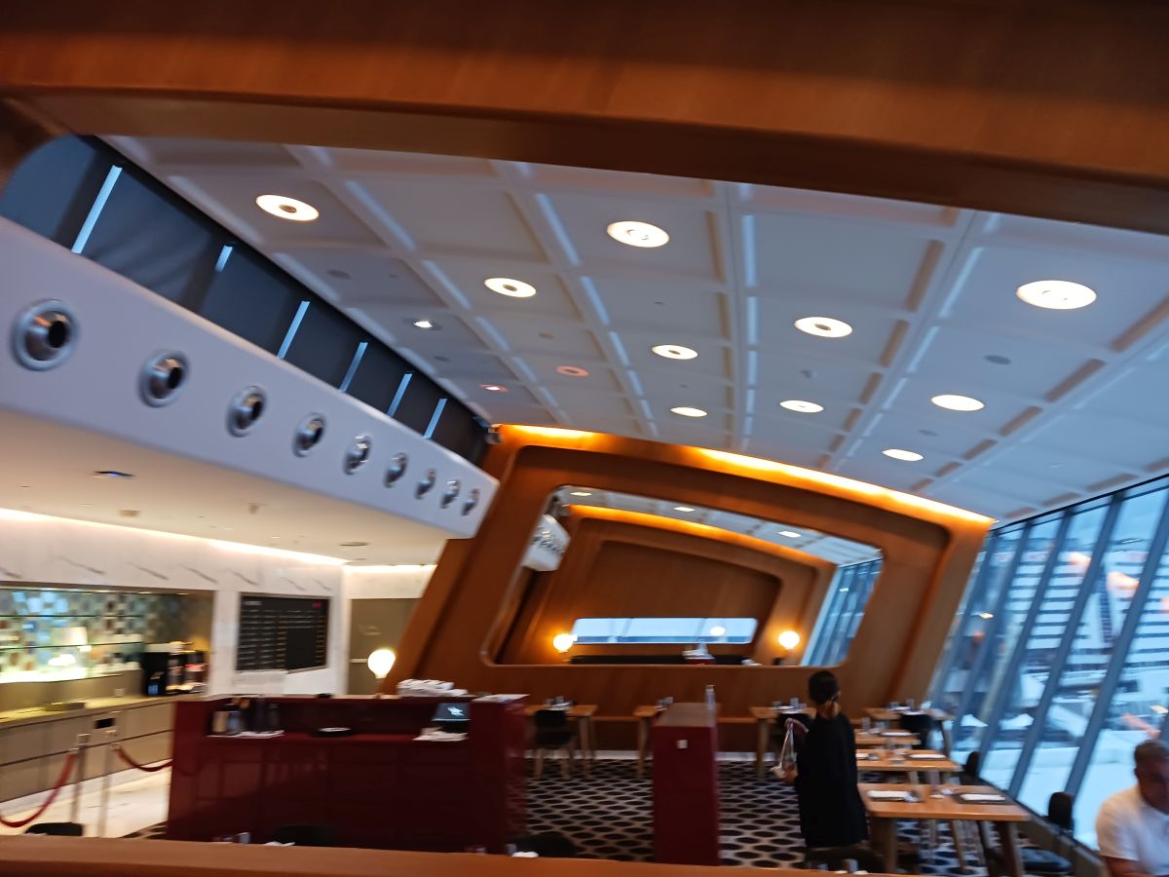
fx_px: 912
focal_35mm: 27
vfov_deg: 51.4
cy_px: 438
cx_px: 584
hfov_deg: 65.3
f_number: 1.8
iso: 400
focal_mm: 4
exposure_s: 1/25
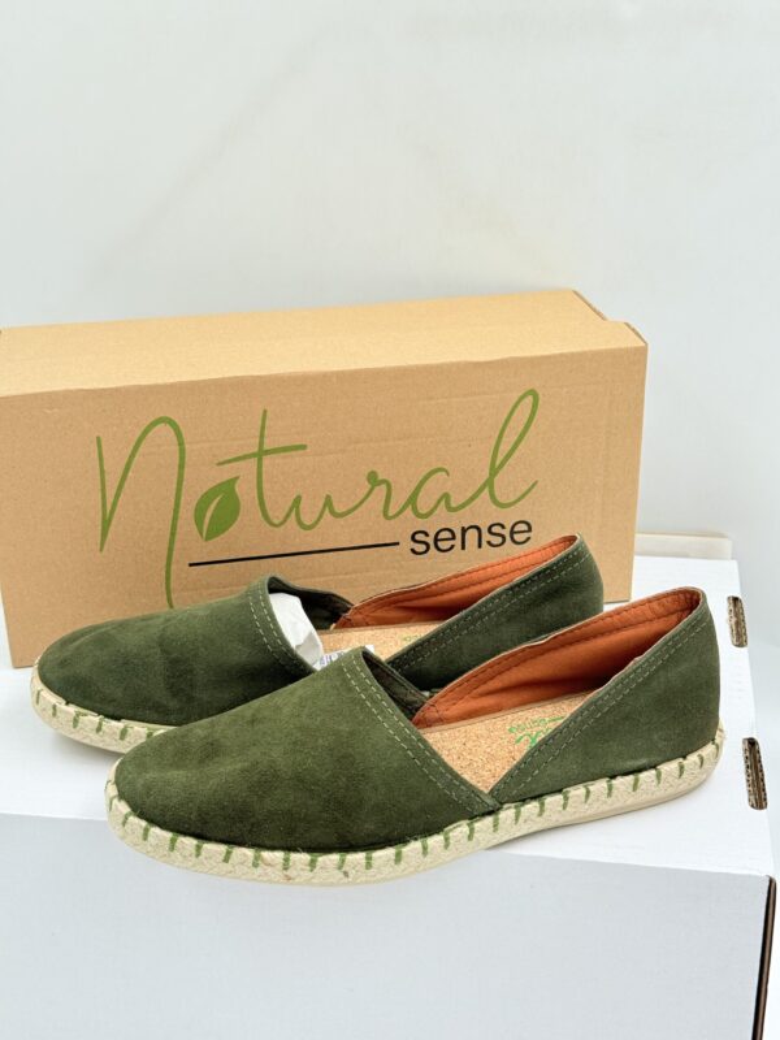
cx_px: 390
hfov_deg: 30.3
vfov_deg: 39.7
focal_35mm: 48
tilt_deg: -24.8
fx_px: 1442
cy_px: 520
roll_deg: +0.5
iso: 64
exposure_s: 1/570
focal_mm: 6.76
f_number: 1.78
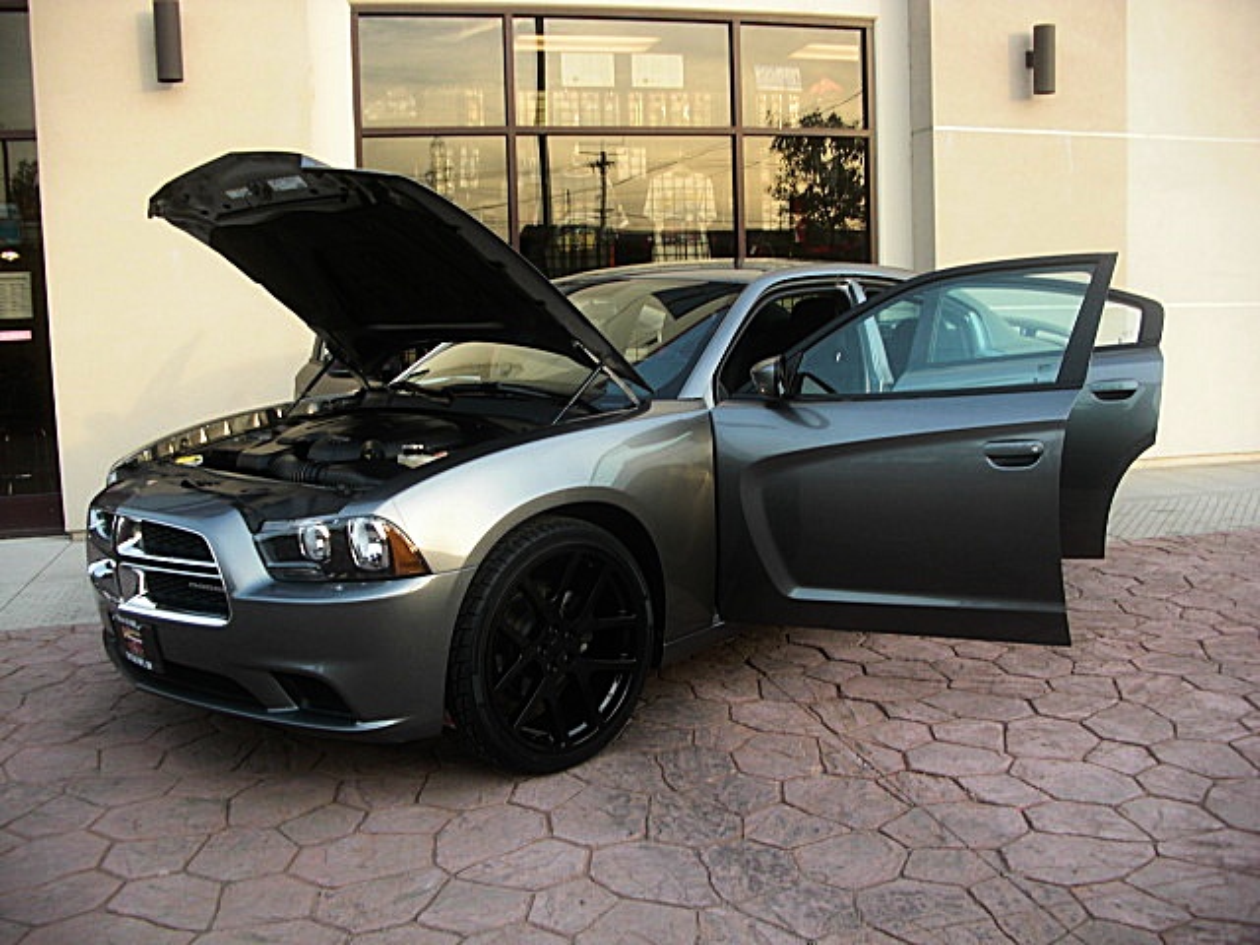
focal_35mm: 36
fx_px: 1310
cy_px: 472
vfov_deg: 39.7
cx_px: 630
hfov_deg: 51.4
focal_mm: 6.3
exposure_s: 1/100
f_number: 2.8
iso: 50
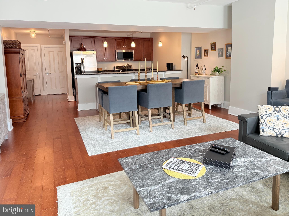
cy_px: 108
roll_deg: -0.2
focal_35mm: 24
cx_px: 144
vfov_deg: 56.8
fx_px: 200
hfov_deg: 71.6
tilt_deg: -9.6
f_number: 1.78
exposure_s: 1/120
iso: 160
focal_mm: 6.76
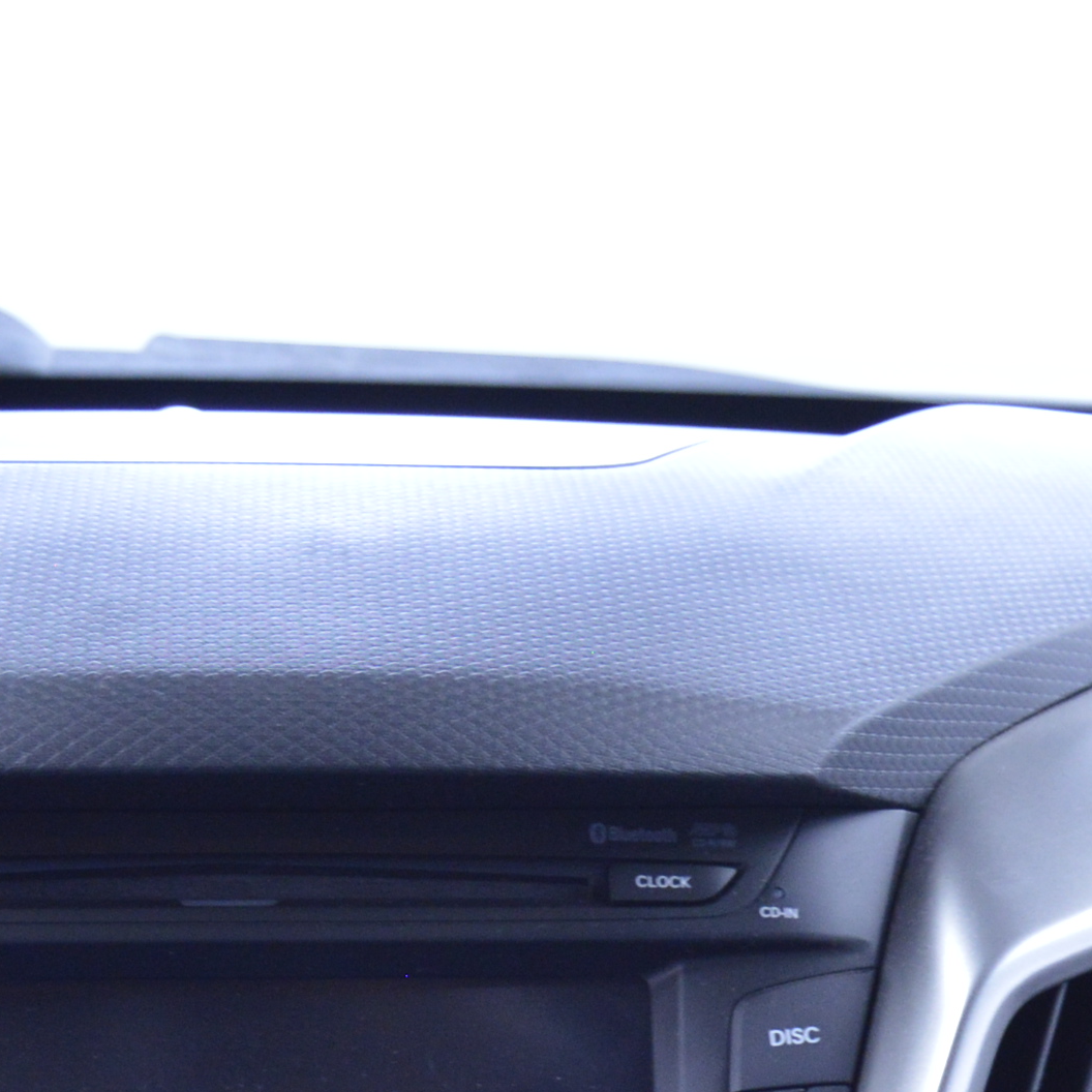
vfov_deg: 16.7
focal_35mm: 98
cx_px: 631
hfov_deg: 17.7
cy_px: 1450
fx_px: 3498
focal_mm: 18
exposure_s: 1/25
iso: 800
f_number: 3.5
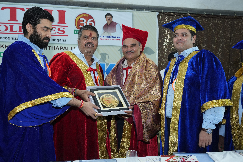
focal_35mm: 35
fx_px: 239
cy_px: 86
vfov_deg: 37.4
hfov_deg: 53.8
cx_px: 116
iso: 1600
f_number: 5.6
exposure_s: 1/125
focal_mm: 30.4
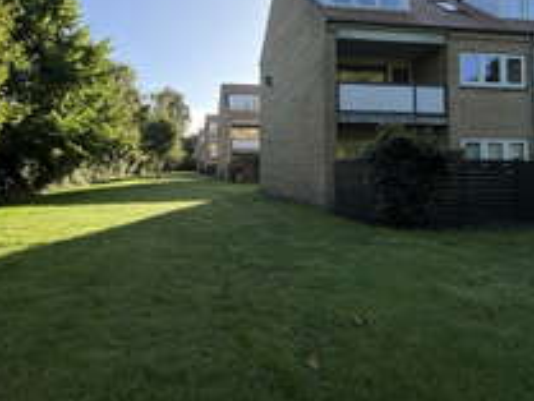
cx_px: 239
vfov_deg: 54.4
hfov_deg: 69.2
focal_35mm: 25
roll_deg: +0.2
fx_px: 386
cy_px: 153
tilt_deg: +2.6
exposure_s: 1/694
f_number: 2.2
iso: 40
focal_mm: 2.22
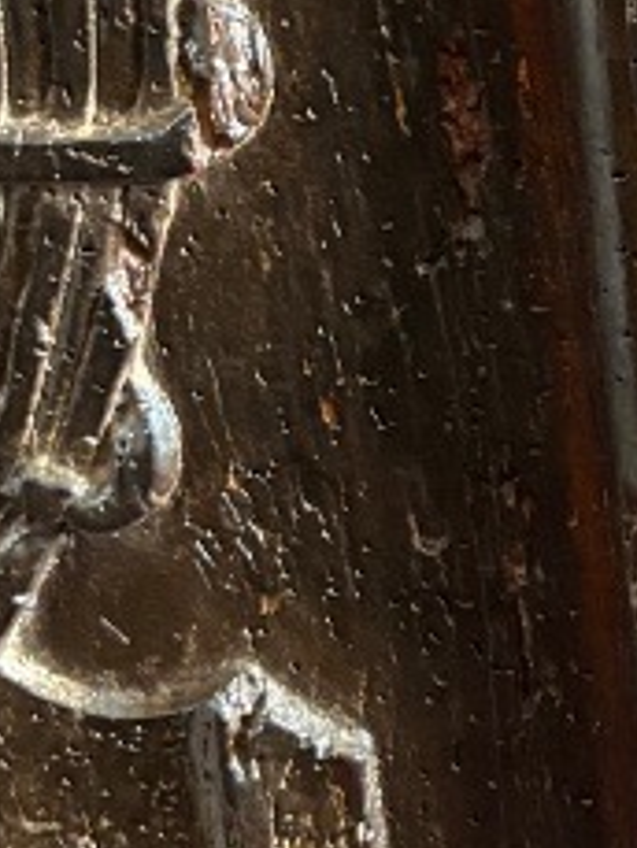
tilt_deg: -19.2
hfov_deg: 10.0
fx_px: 3334
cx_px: 1359
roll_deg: +2.6
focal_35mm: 136
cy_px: 63
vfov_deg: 14.3
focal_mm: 5.96
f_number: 1.6
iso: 640
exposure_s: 1/30
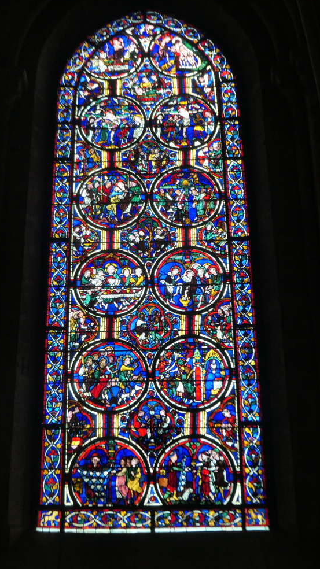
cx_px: 157
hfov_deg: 24.4
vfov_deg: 42.1
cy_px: 281
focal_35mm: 49
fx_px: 740
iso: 1000
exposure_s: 1/80
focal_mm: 16.7
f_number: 4.1
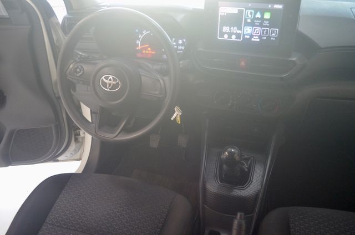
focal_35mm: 30
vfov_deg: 43.4
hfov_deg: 62.0
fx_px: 295
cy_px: 118
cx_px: 178
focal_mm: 20
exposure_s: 1/20
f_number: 3.8
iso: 800
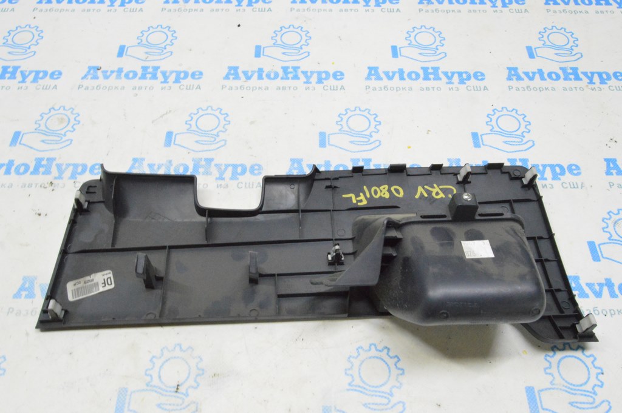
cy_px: 206
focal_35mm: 33
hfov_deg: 57.3
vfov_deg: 39.9
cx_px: 311
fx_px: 570
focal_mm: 22
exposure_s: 1/15
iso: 6400
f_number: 20
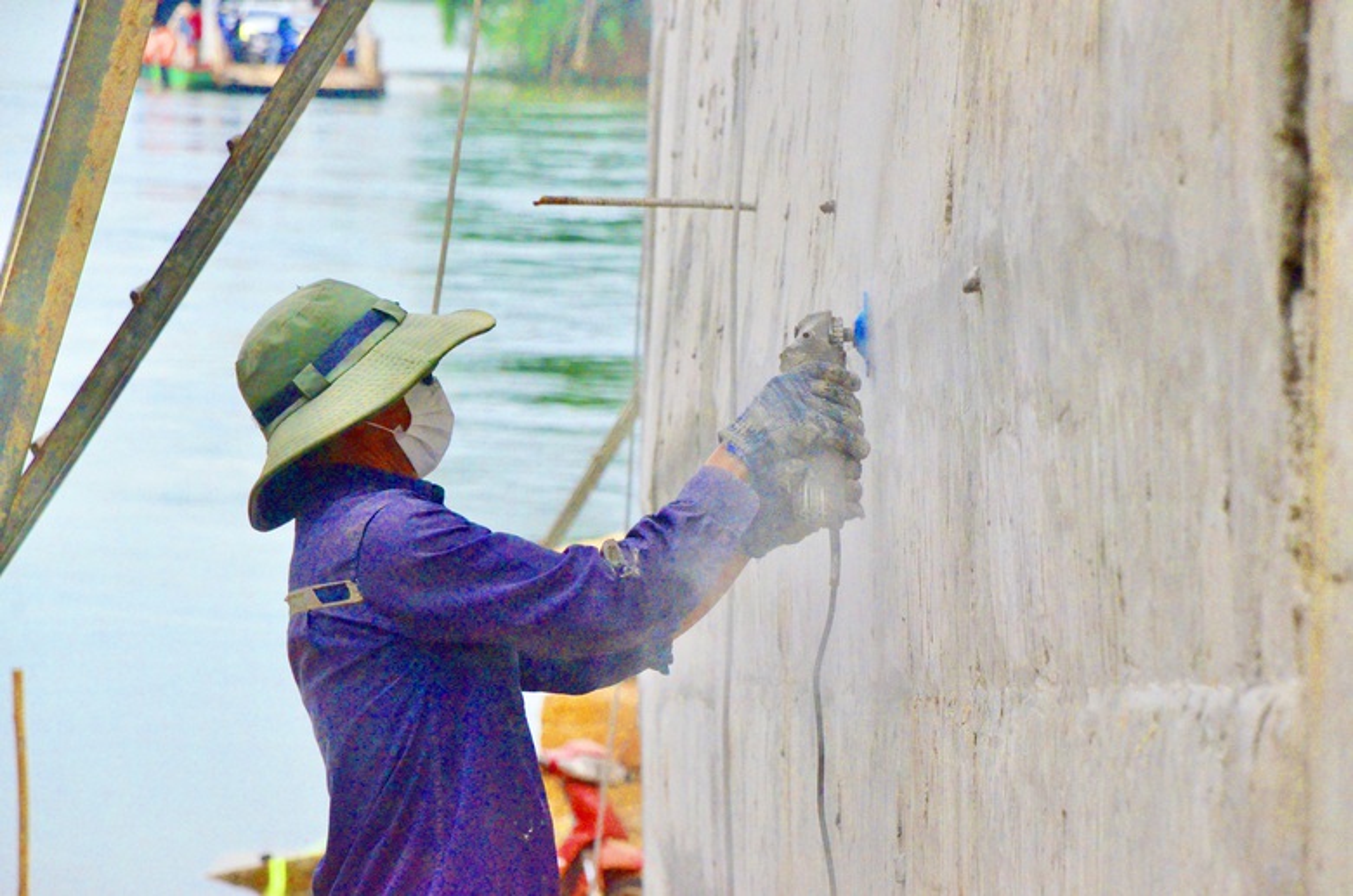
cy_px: 448
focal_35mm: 202
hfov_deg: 10.2
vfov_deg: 6.8
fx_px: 7597
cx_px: 676
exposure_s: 1/1600
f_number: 10
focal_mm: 135
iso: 3200
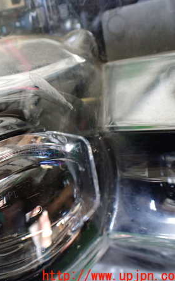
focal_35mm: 43
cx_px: -4
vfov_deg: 46.2
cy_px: 142
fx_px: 329
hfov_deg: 27.9
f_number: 2.3
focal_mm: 5.4
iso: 800
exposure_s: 1/100
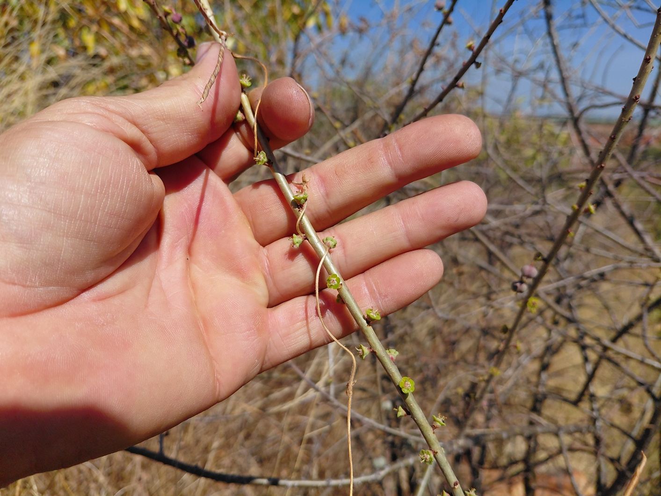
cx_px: 330
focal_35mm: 25
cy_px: 248
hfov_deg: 69.4
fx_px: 477
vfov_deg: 54.9
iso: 50
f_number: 1.8
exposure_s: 1/4472
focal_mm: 4.69
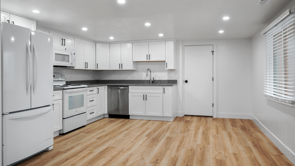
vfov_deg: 46.6
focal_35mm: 25
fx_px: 192
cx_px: 148
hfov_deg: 75.1
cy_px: 72
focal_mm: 22.5
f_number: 8
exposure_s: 1/3
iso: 500
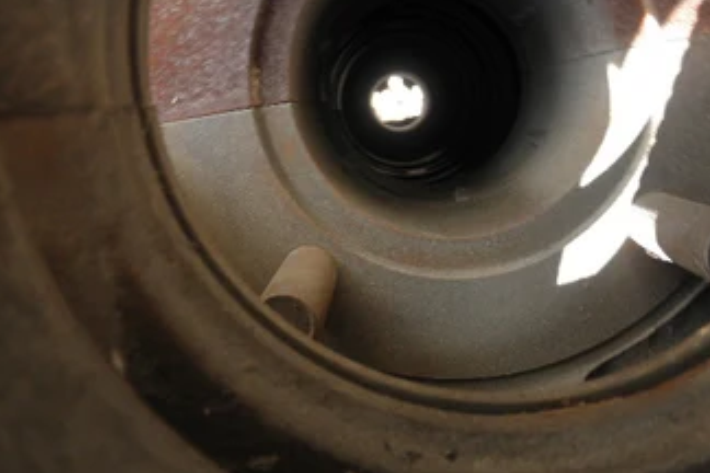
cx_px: 333
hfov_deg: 53.1
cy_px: 193
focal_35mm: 36
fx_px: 710
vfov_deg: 36.8
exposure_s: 1/40
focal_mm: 5
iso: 64
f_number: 3
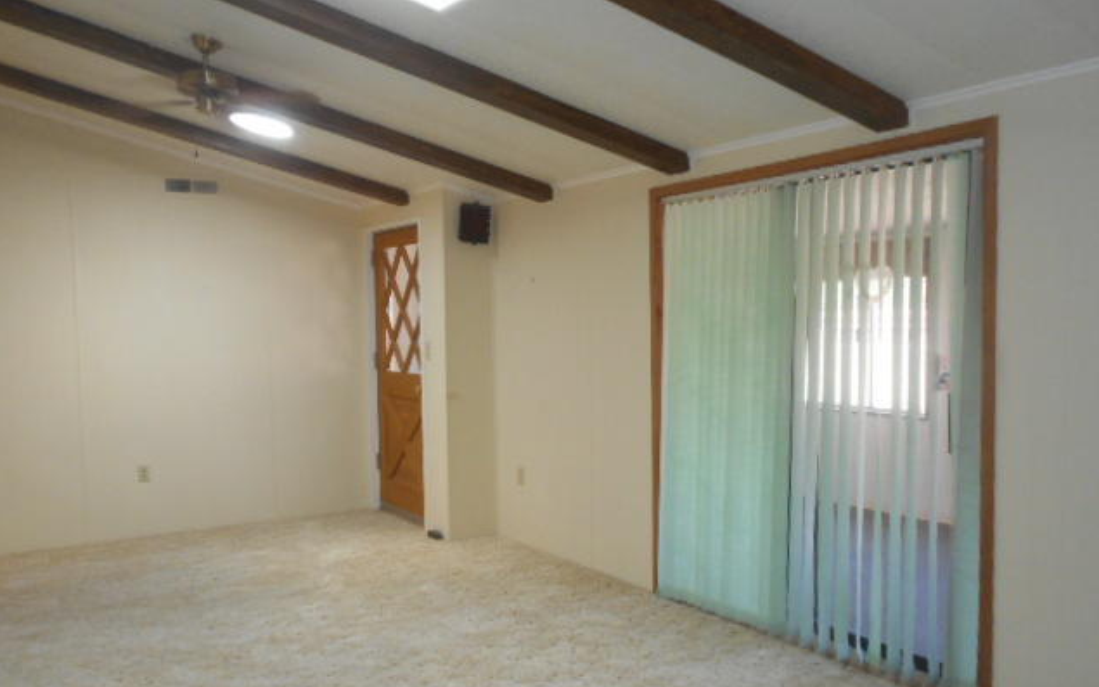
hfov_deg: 61.2
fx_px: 929
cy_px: 372
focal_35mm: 31
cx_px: 549
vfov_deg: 40.6
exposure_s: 1/25
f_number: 4
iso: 360
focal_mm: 5.2
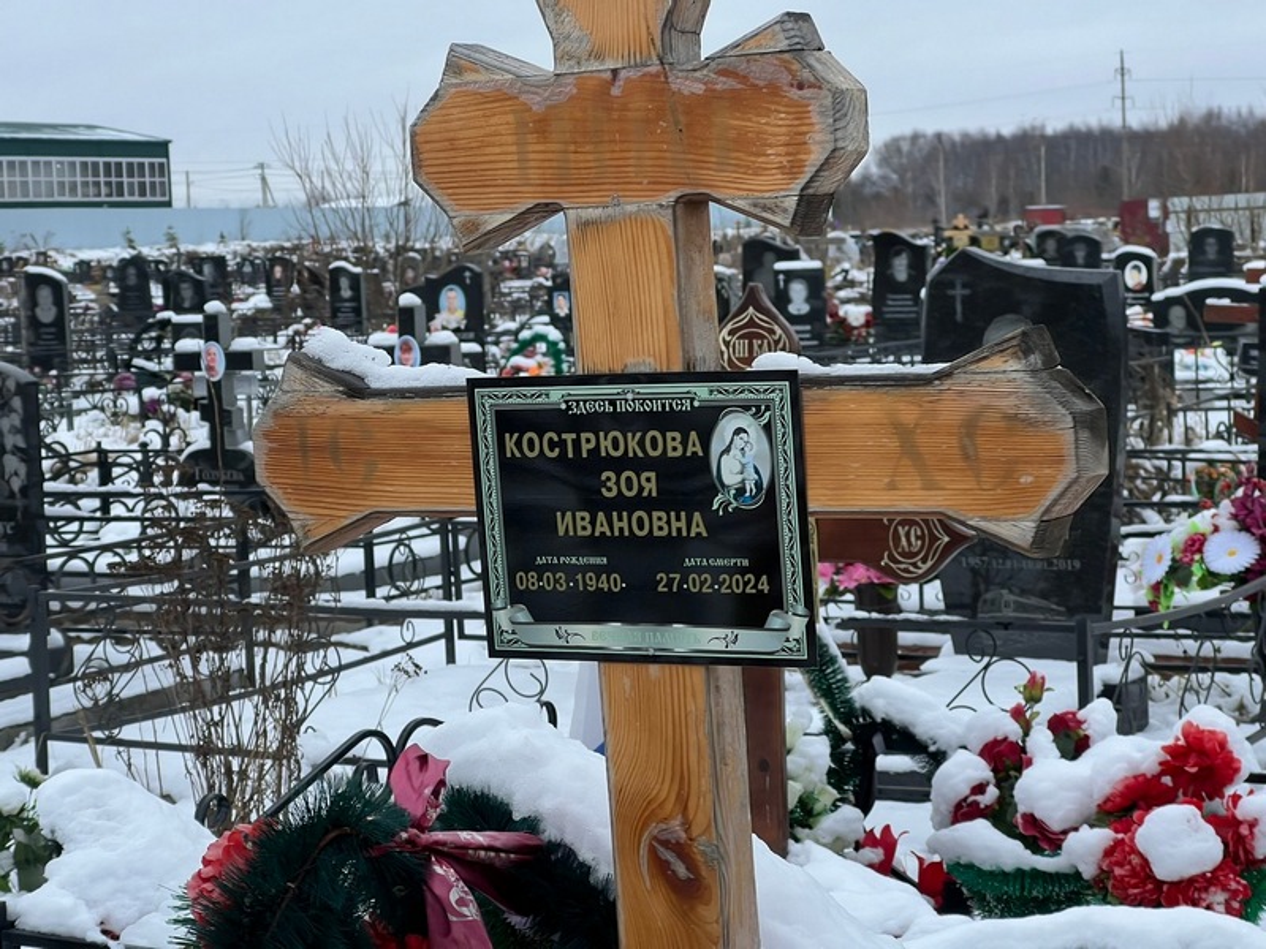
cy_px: 474
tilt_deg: -6.4
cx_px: 633
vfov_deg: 19.1
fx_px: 2816
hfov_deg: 25.3
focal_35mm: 77
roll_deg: -1.7
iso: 32
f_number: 2.8
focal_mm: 9
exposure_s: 1/99
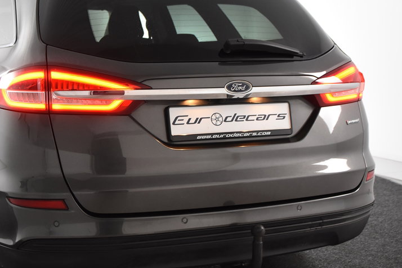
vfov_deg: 20.4
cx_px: 135
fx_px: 745
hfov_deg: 30.0
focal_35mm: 67
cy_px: 132
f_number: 4
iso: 1600
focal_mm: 31
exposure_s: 1/60
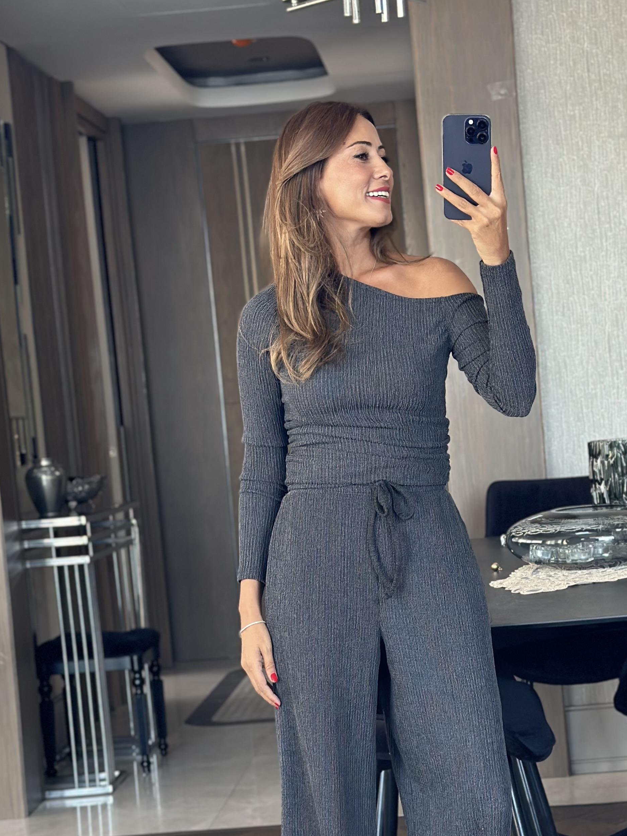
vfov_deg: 24.9
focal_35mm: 78
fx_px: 1884
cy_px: 561
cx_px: 368
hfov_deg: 18.9
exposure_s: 1/60
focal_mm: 6.86
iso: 125
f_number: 1.78
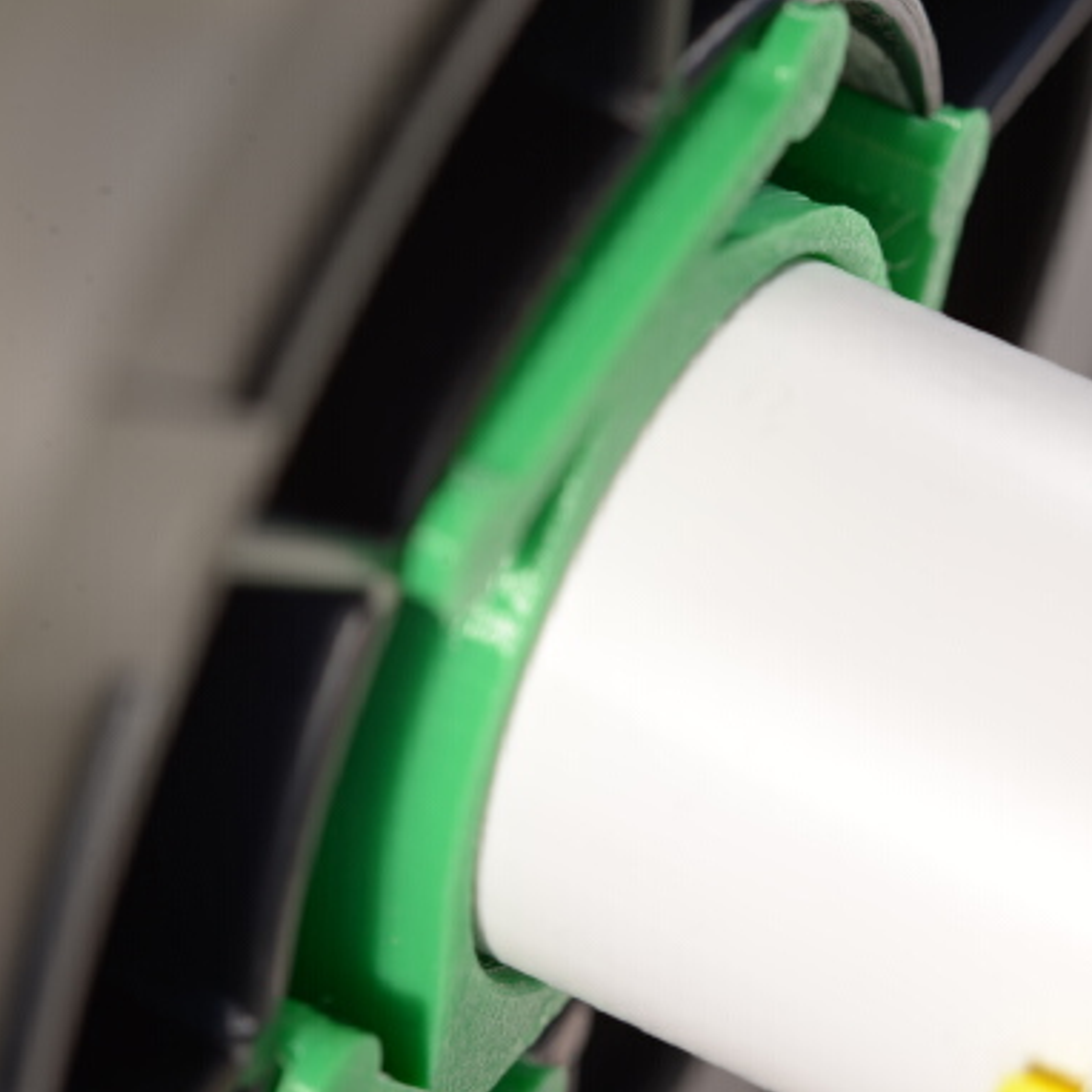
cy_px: 543
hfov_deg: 12.5
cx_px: 660
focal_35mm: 140
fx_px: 4997
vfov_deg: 12.5
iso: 100
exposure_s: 1/13
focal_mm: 105
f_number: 13
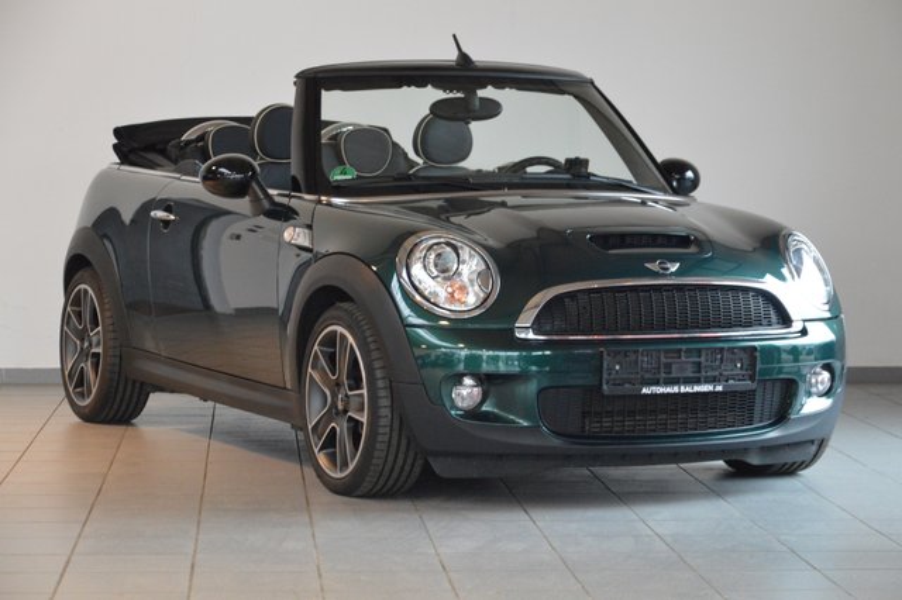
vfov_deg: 13.0
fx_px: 2629
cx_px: 451
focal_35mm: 105
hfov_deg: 19.5
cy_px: 300
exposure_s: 1/60
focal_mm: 70
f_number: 5.3
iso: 2200
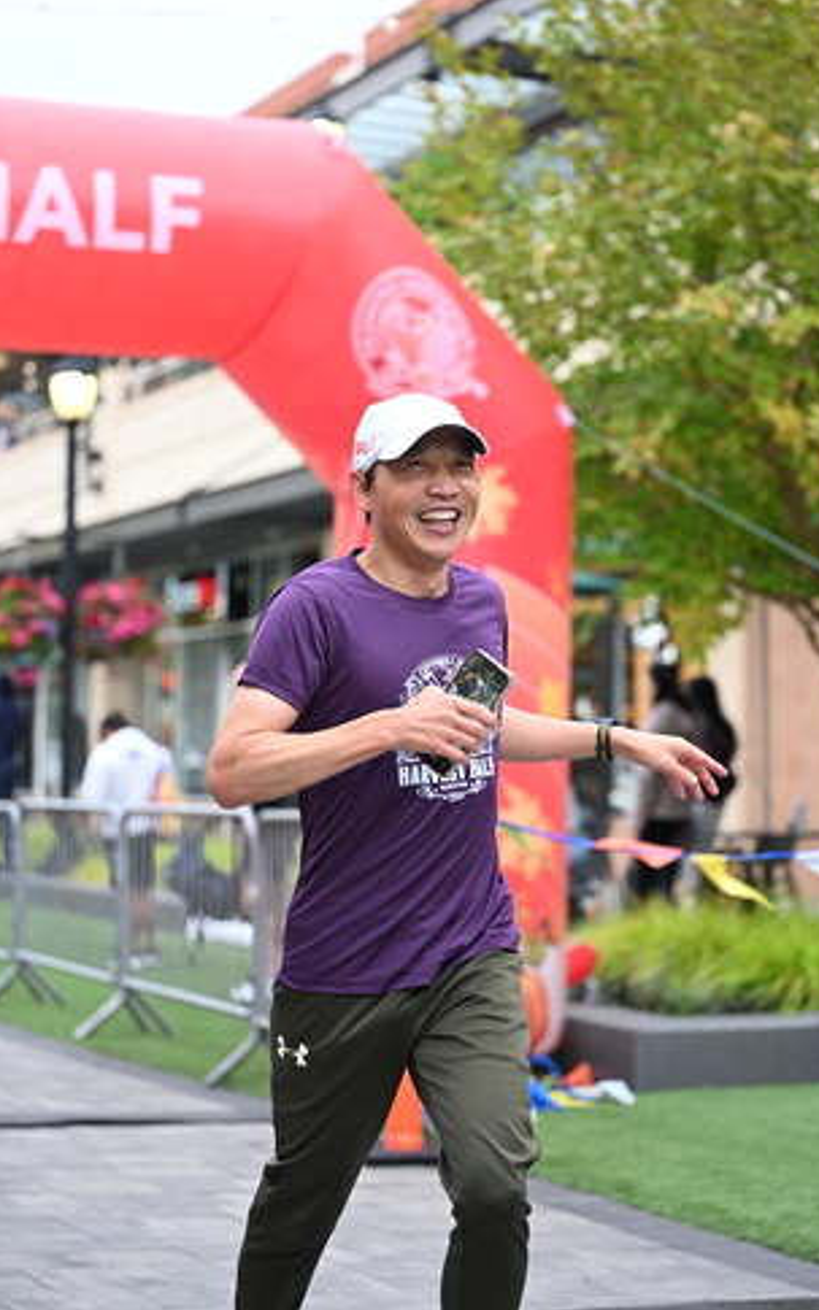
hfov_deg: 16.1
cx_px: 485
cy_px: 608
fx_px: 2894
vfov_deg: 25.5
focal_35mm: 81
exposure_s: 1/1250
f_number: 2.8
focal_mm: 70
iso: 1000
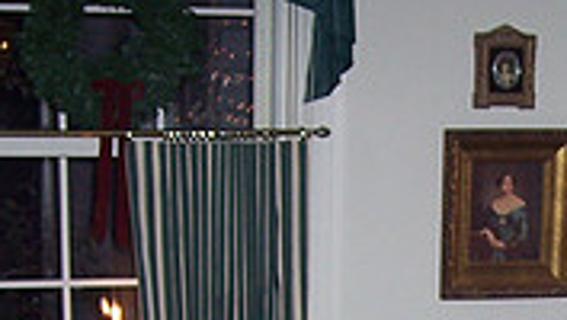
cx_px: 535
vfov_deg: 8.4
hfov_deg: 15.2
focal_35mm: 139
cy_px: 581
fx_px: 2092
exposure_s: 1/60
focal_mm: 8
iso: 100
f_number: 2.8
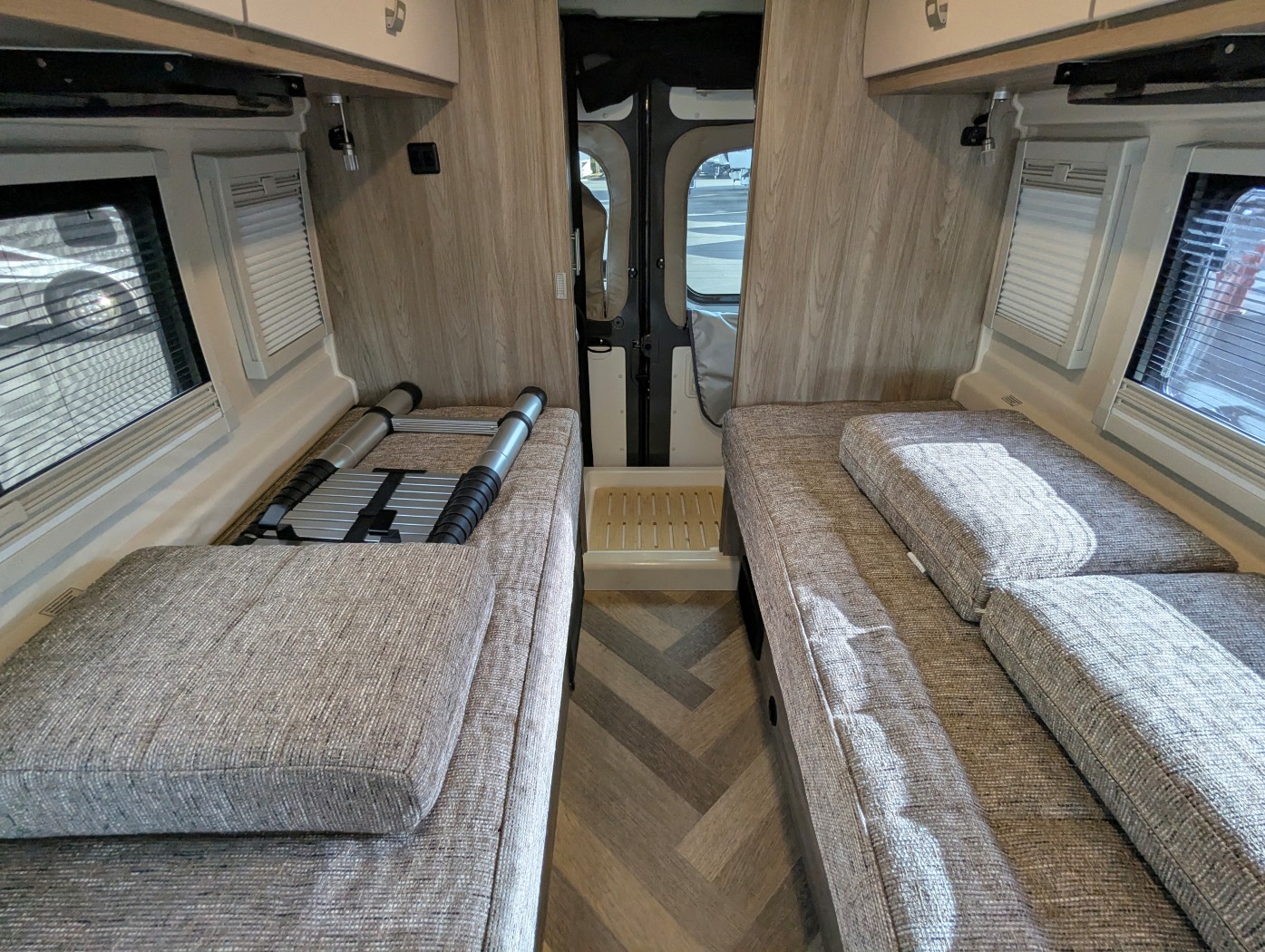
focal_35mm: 16
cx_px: 632
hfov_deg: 94.4
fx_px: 585
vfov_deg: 78.2
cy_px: 476
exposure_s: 1/130
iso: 161
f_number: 2.2
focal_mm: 2.35
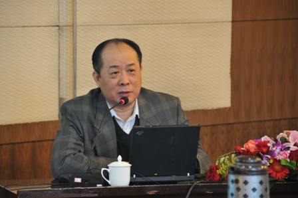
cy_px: 99
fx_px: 2109
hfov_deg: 8.1
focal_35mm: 255
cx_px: 149
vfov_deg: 5.4
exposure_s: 1/2.5
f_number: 5.6
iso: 250
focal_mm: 170
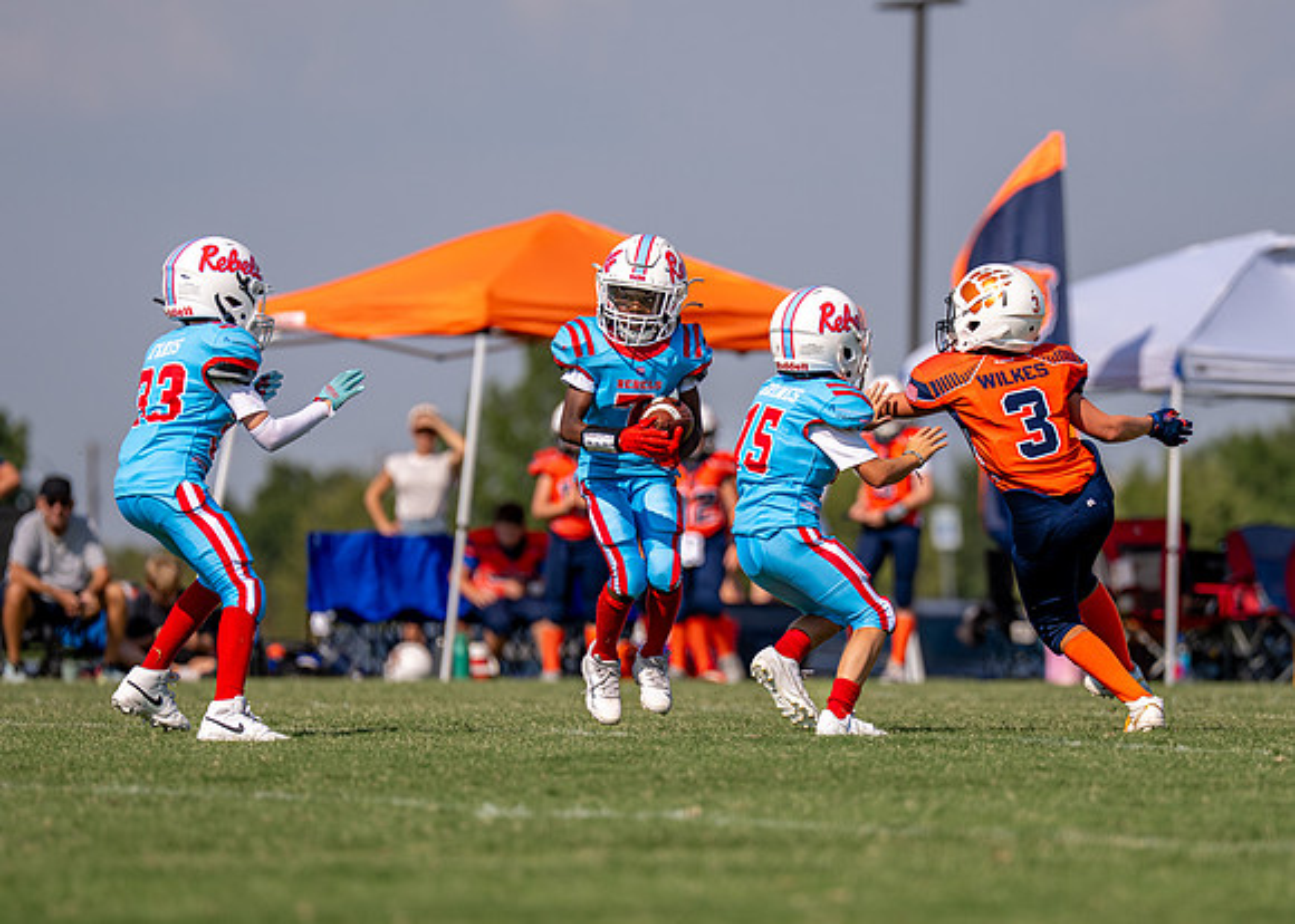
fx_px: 11779
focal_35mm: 320
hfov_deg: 6.3
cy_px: 494
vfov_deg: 4.5
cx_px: 836
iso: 125
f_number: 2.8
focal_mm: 200
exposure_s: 1/3200
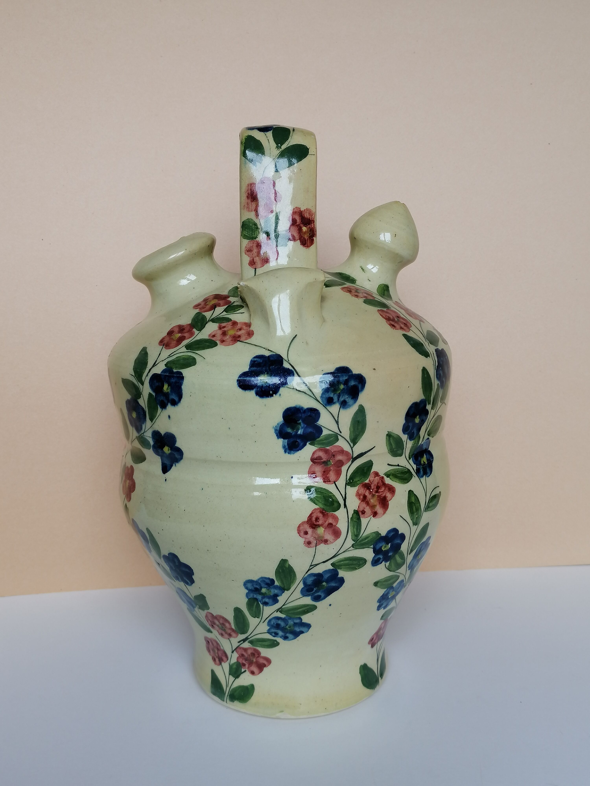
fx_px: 818
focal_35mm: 36
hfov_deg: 39.7
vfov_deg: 51.4
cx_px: 295
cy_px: 393
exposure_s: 1/50
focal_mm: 4.75
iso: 50
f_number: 1.8
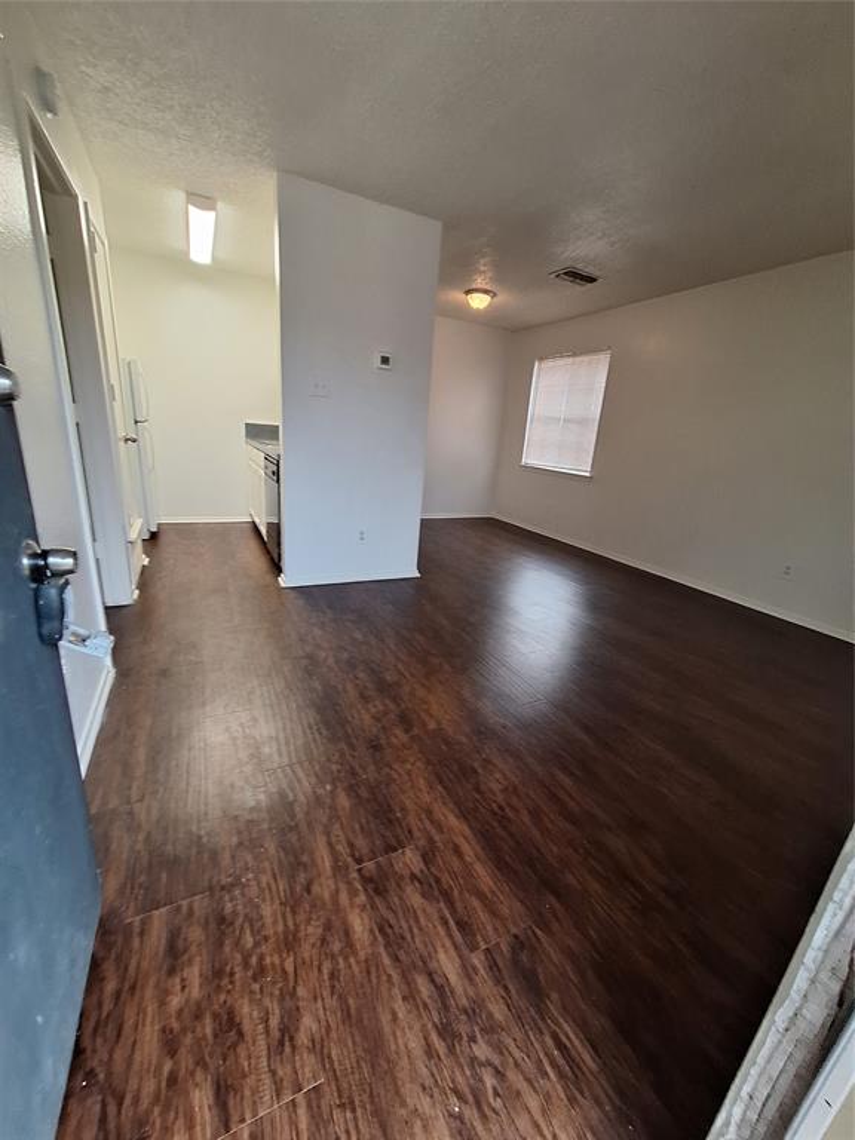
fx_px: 428
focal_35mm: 13
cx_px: 428
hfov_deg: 89.9
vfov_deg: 106.2
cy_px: 570
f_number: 2.2
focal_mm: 1.74
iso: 125
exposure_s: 1/40
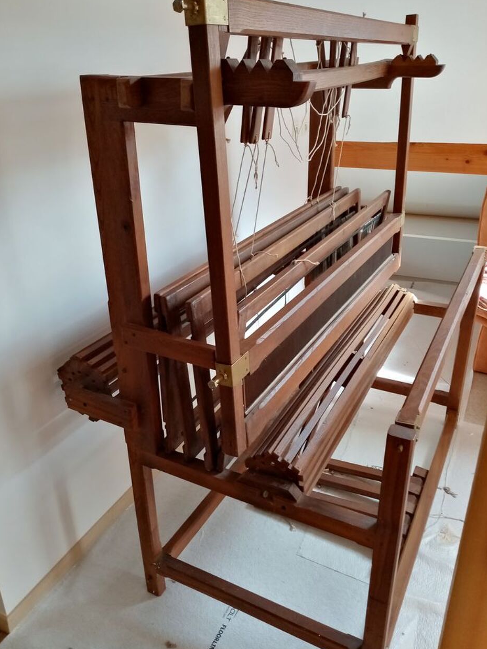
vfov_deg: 63.4
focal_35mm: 28
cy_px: 319
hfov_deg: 49.7
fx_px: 525
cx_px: 227
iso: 218
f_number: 1.8
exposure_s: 1/33.3
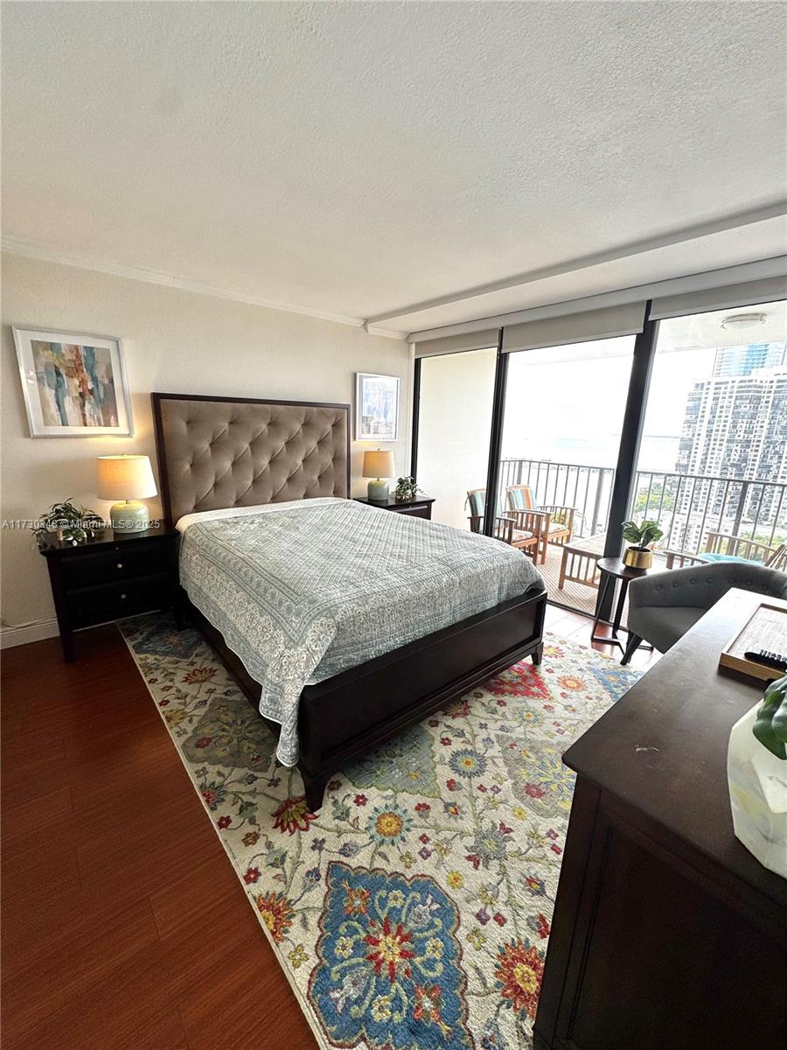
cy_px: 525
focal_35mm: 14
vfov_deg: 102.1
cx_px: 394
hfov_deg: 85.7
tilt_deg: -13.9
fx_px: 424
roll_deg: -1.6
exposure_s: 1/311
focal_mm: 2.22
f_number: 2.2
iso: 40
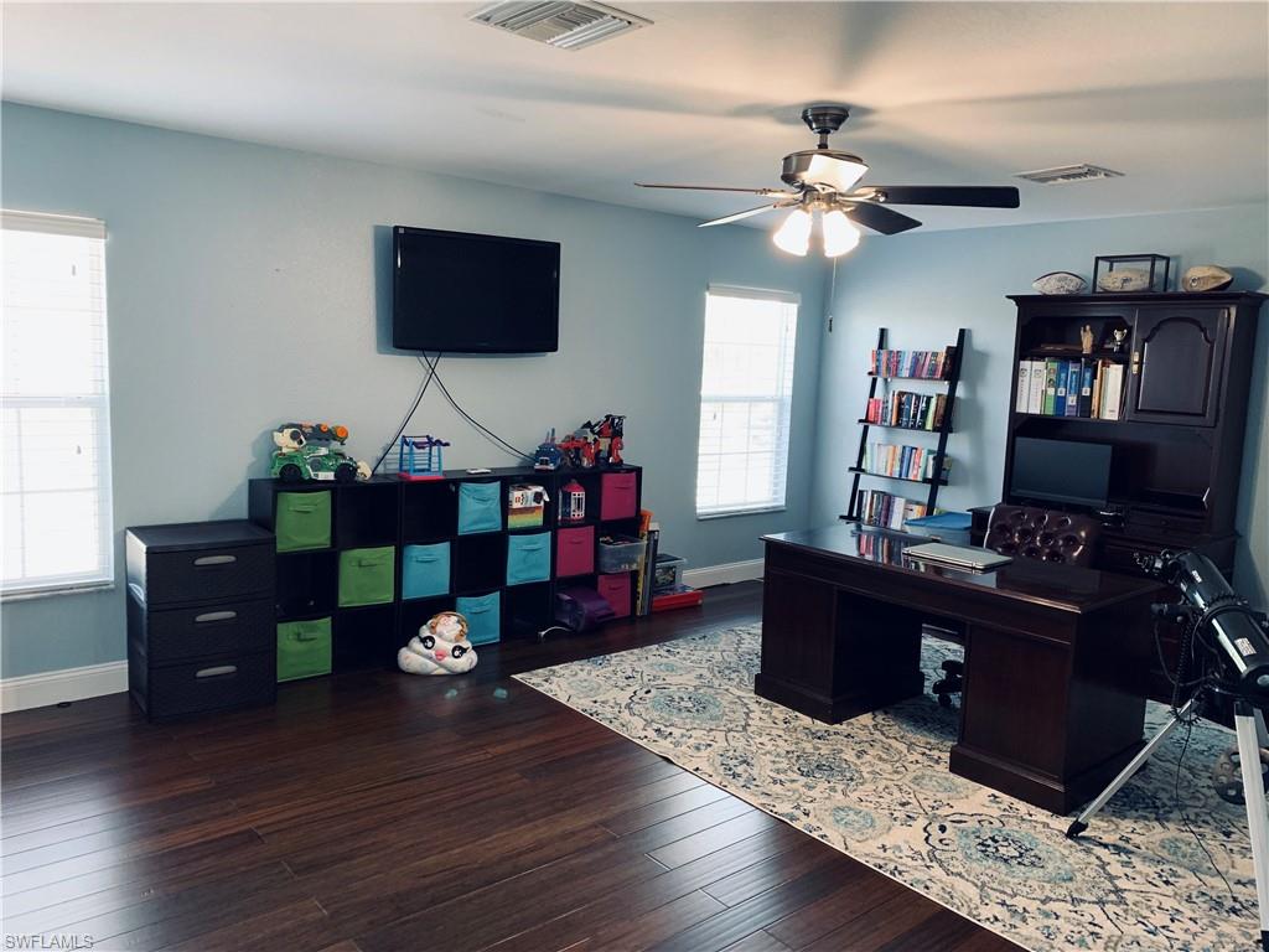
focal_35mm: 26
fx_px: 953
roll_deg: -2.6
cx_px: 634
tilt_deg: -7.1
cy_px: 476
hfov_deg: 67.3
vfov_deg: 53.1
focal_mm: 4.25
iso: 200
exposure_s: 1/60
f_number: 1.8
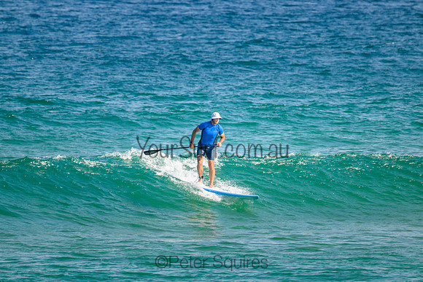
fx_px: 9402
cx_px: 212
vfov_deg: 1.7
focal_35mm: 800
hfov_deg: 2.6
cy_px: 141
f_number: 11
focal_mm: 800
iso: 2000
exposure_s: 1/2000
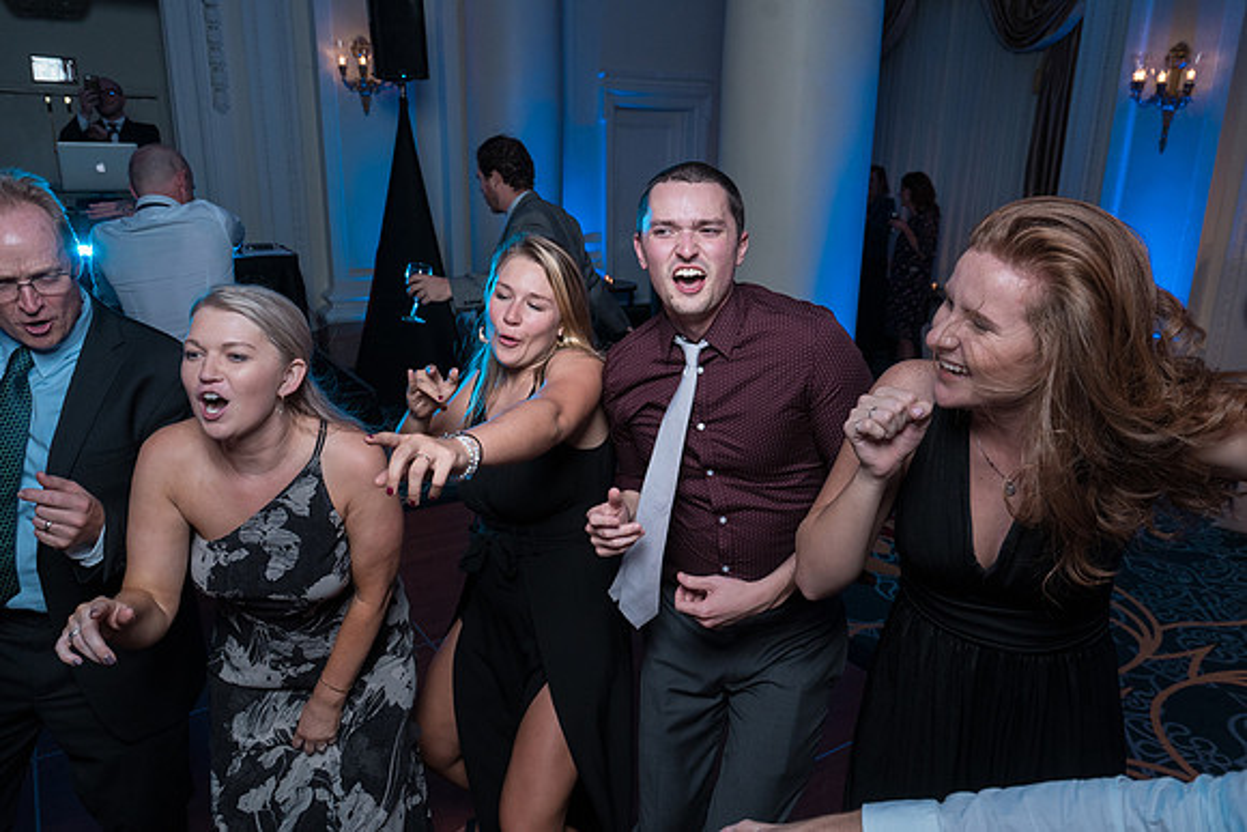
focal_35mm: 26
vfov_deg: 49.7
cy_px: 416
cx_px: 624
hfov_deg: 69.6
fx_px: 898
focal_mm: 25
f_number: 5.6
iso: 2000
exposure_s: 1/200
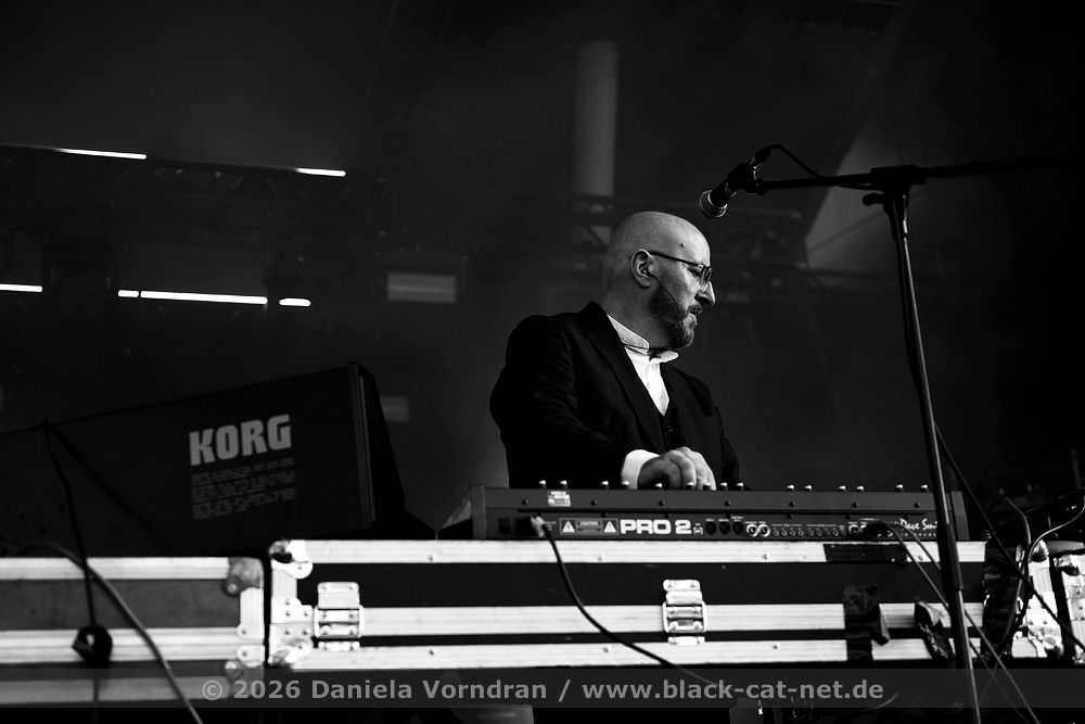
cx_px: 542
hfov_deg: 41.1
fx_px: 1447
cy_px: 362
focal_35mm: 48
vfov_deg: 28.1
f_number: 2.8
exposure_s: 1/320
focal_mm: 48
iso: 560
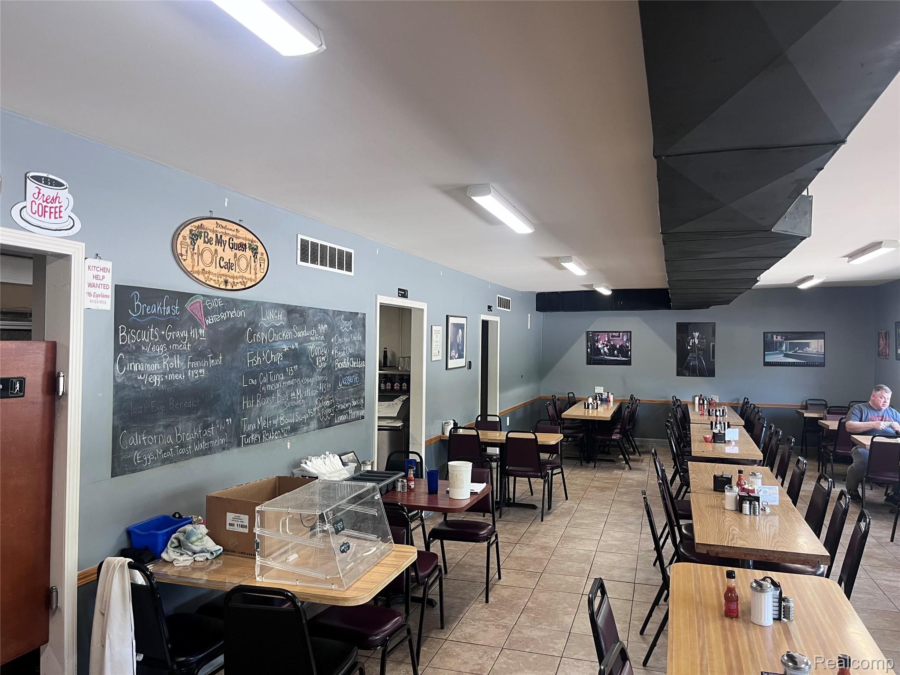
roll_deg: -0.4
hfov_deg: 67.3
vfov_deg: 53.1
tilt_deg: +0.3
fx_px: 676
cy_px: 338
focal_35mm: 26
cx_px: 450
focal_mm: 5.1
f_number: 1.6
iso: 80
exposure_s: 1/60
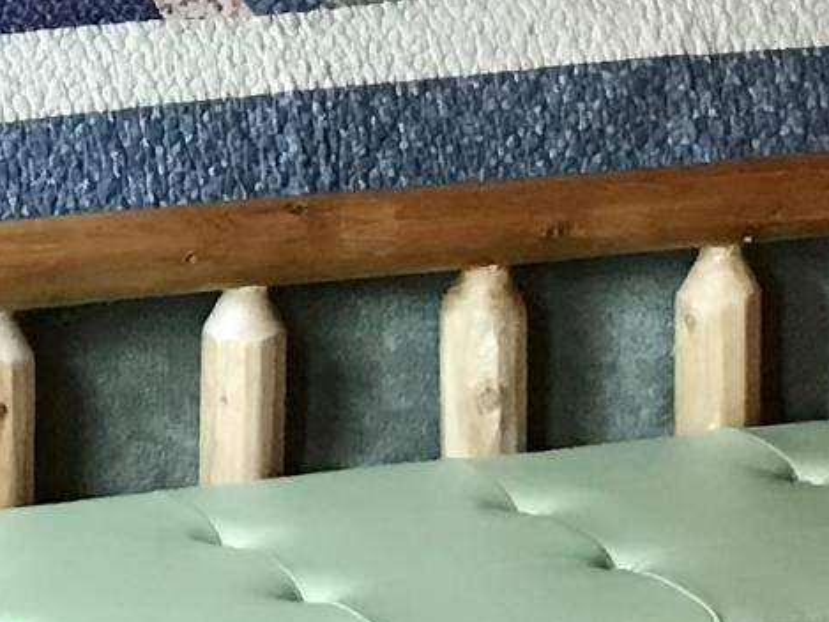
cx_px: 103
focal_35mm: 179
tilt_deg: -4.2
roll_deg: +1.2
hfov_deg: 11.0
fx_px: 4288
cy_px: -223
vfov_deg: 8.2
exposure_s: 1/15
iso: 64
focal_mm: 3.99
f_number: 1.8
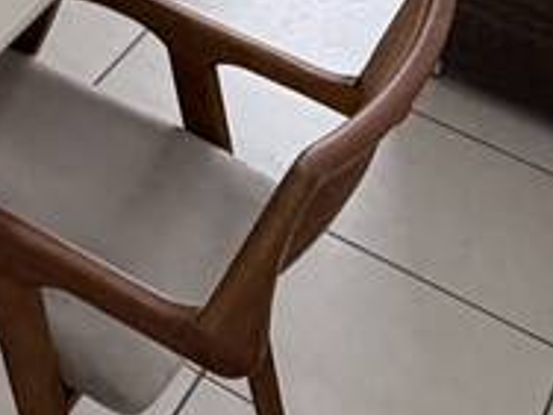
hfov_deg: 17.4
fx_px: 1709
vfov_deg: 12.3
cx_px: -129
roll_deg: -7.1
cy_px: -412
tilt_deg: -21.4
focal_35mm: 107
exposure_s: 1/120
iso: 200
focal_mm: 2.22
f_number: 2.2
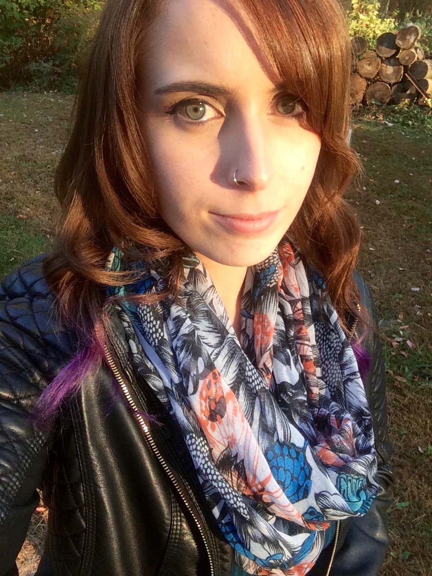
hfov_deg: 45.4
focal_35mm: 31
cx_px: 216
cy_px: 288
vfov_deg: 58.4
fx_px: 516
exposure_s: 1/181
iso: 50
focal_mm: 2.15
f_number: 2.4
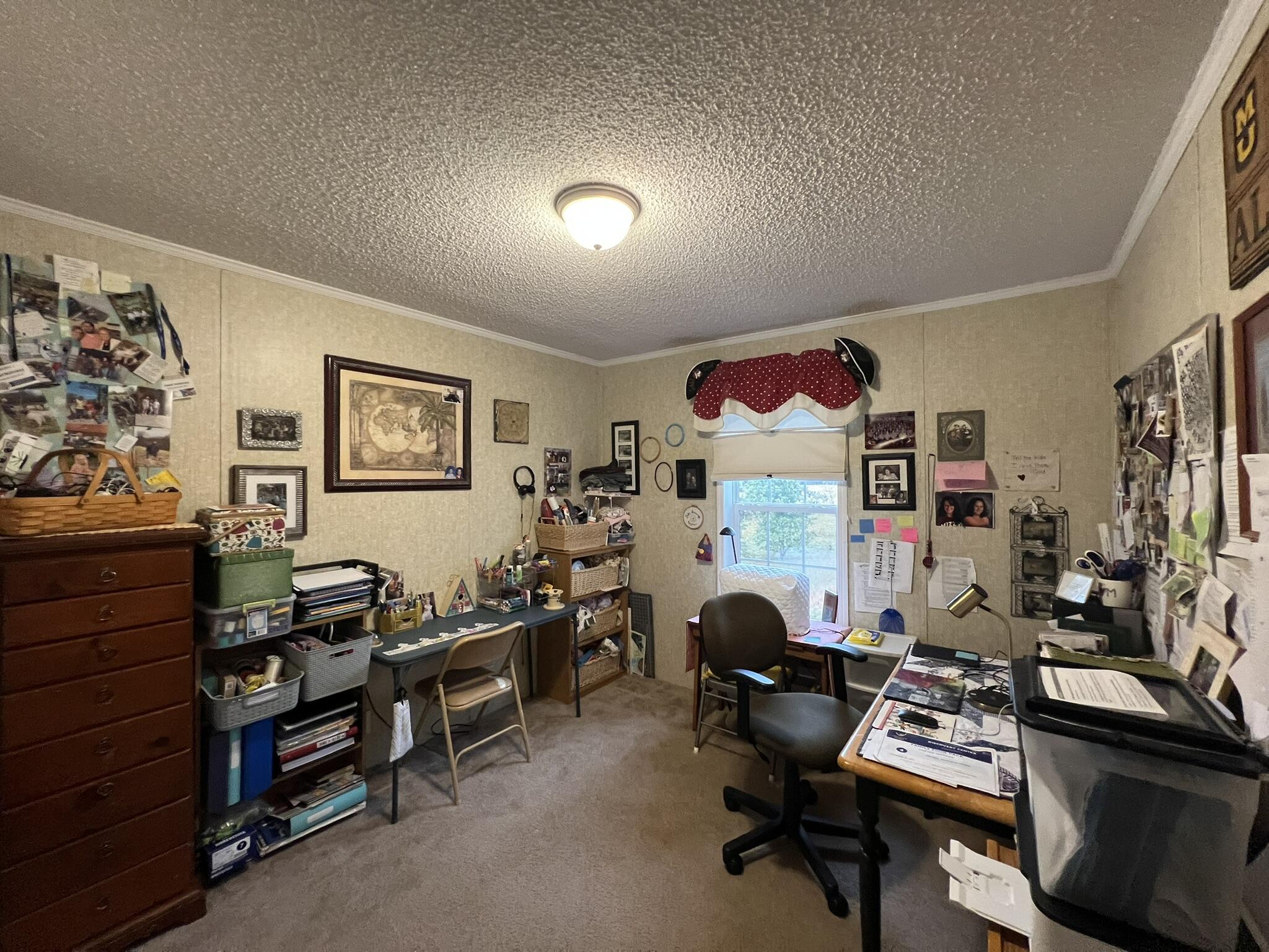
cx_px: 634
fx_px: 477
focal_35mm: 13
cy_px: 476
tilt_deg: +0.3
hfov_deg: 106.2
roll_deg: +0.8
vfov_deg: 89.9
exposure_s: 1/60
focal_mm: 1.57
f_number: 1.8
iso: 400
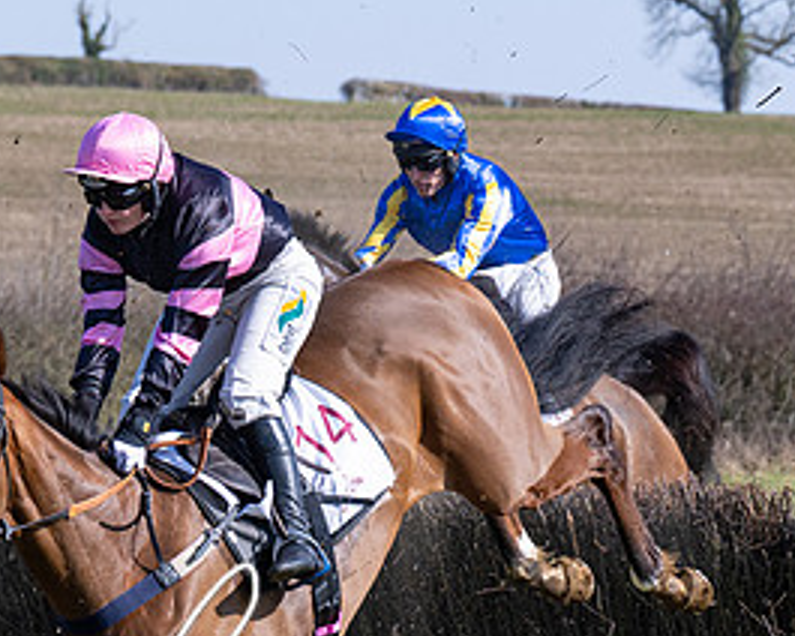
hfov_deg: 7.0
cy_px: 500
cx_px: 96
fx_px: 6447
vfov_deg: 5.6
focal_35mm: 274
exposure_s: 1/2500
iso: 200
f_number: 4
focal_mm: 77
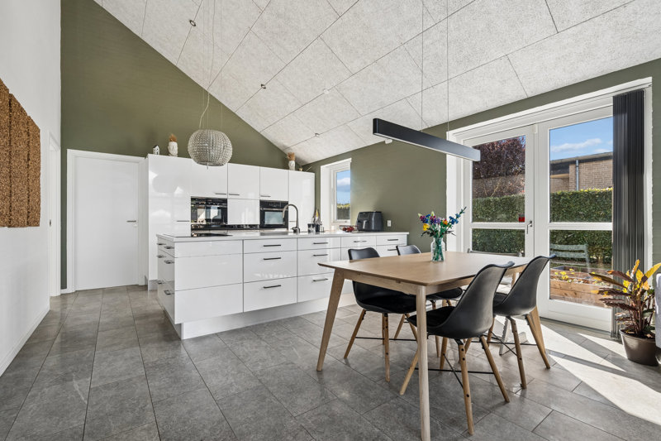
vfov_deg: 73.7
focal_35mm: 16
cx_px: 330
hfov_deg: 96.7
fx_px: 294
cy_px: 220
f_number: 8
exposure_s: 1/50
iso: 400
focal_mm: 16
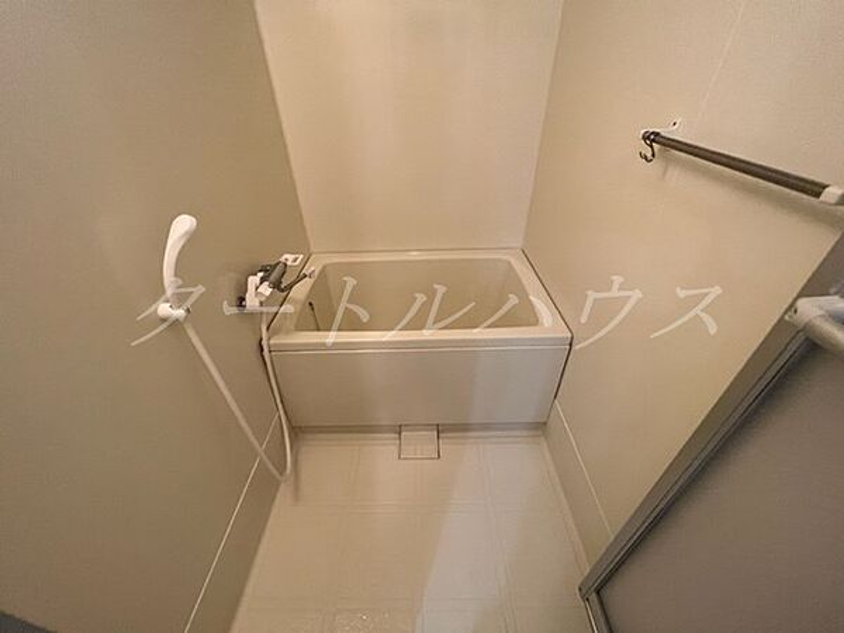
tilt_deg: -36.3
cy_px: 316
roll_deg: +1.4
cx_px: 422
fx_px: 317
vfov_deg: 89.9
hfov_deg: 106.2
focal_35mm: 13
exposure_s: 1/60
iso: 200
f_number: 1.8
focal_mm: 1.57
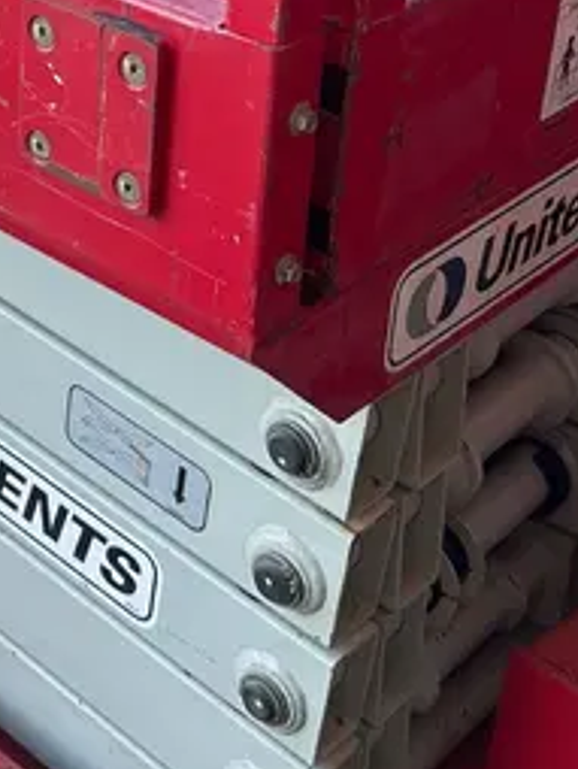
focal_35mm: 75
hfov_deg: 19.1
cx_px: -15
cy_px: 59
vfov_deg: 25.1
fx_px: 1667
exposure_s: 1/121
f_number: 1.5
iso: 32
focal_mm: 5.7
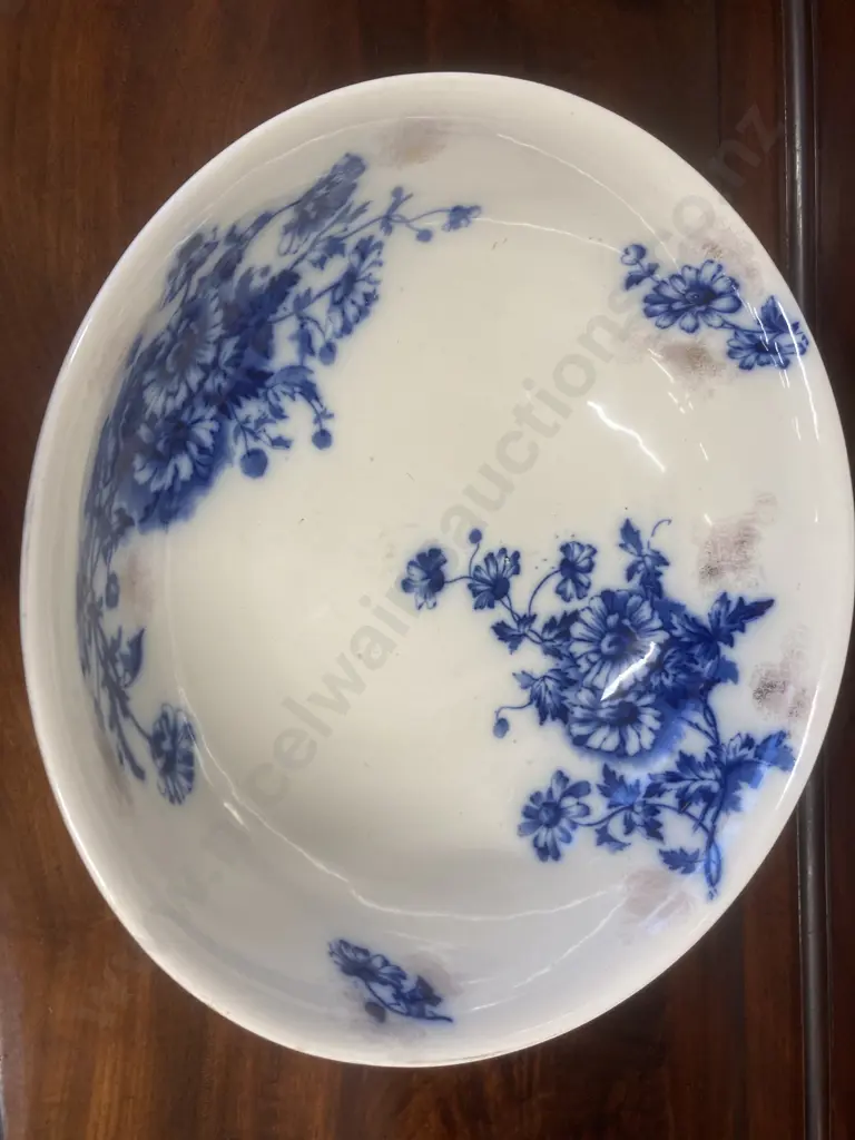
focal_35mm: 28
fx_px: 922
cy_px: 570
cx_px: 428
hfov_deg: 49.7
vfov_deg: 63.4
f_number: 1.8
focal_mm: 3.99
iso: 50
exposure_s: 1/50
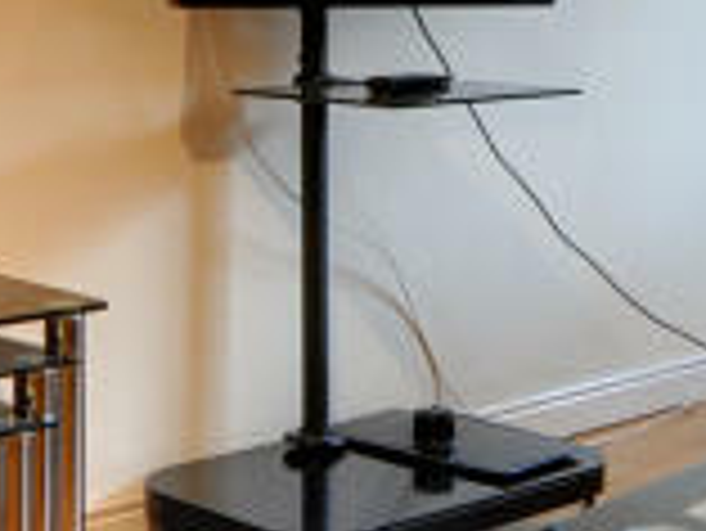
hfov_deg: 20.8
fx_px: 1919
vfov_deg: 15.2
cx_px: 468
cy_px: -94
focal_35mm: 94
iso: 200
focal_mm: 10
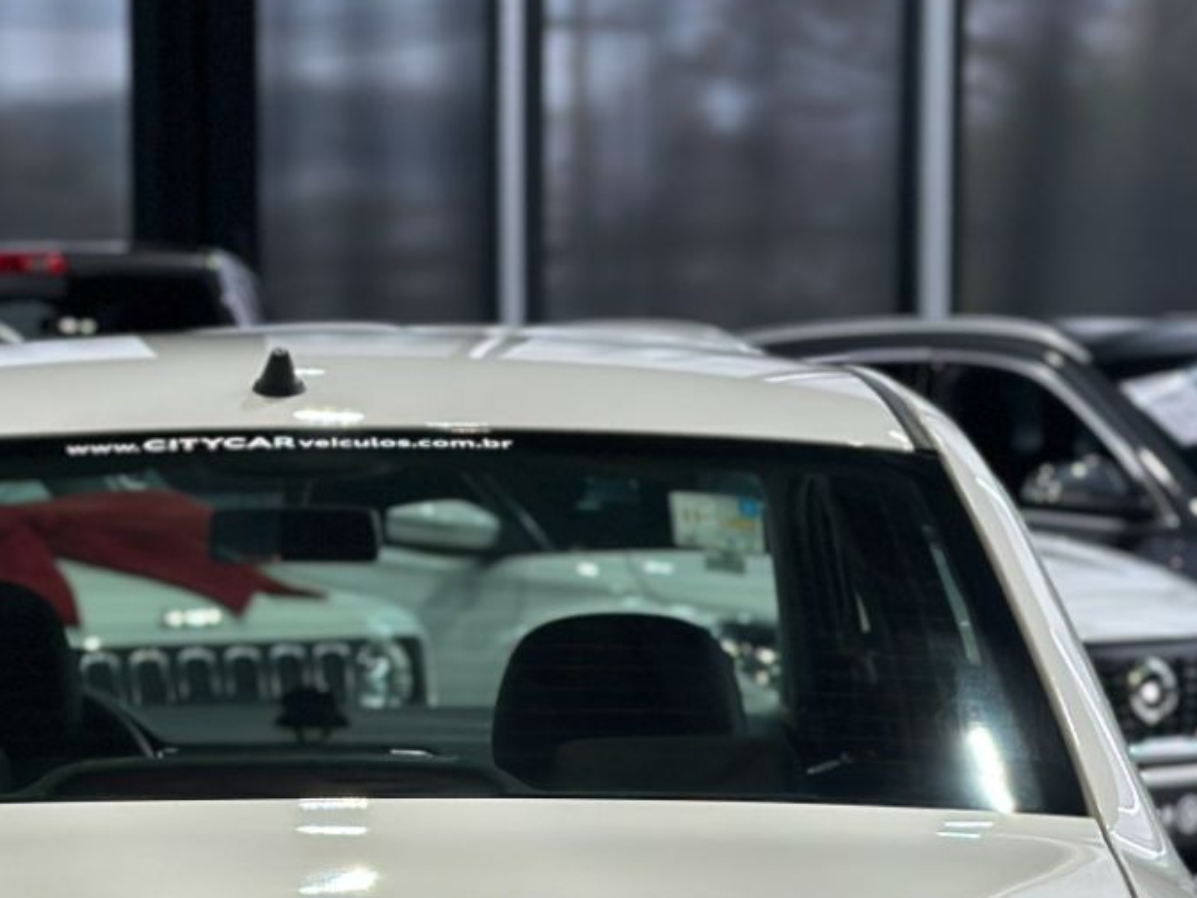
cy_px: 1118
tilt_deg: -9.1
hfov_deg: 14.3
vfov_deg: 10.6
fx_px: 4738
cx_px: 253
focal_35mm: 137
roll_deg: +0.4
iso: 100
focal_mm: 6.86
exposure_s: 1/120
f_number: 1.78
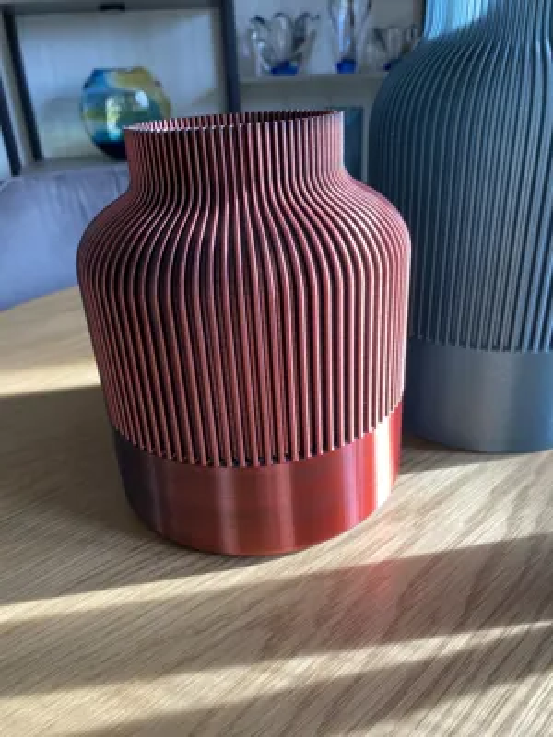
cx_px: 276
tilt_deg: -26.3
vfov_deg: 67.3
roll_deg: +4.1
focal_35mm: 26
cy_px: 368
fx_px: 554
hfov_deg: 53.1
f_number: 1.8
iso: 100
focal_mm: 4.25
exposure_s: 1/122
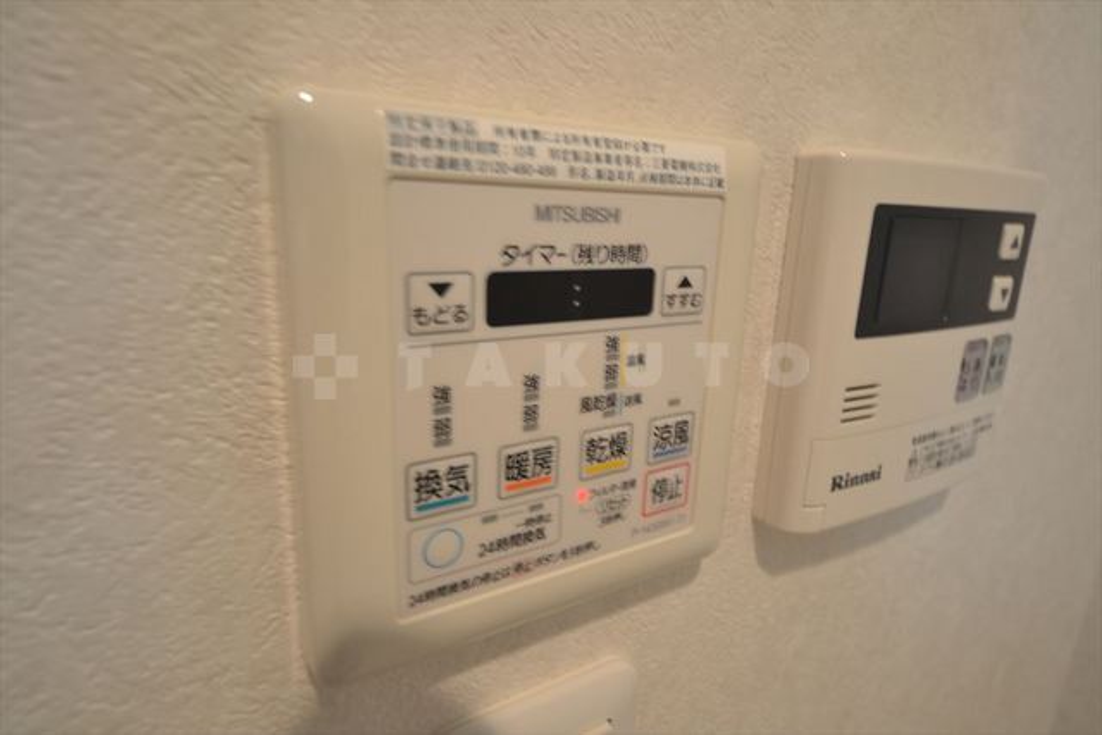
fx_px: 643
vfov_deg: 59.5
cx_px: 551
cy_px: 368
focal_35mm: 21
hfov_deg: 81.2
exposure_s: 1/4
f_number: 5
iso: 100
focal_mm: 14
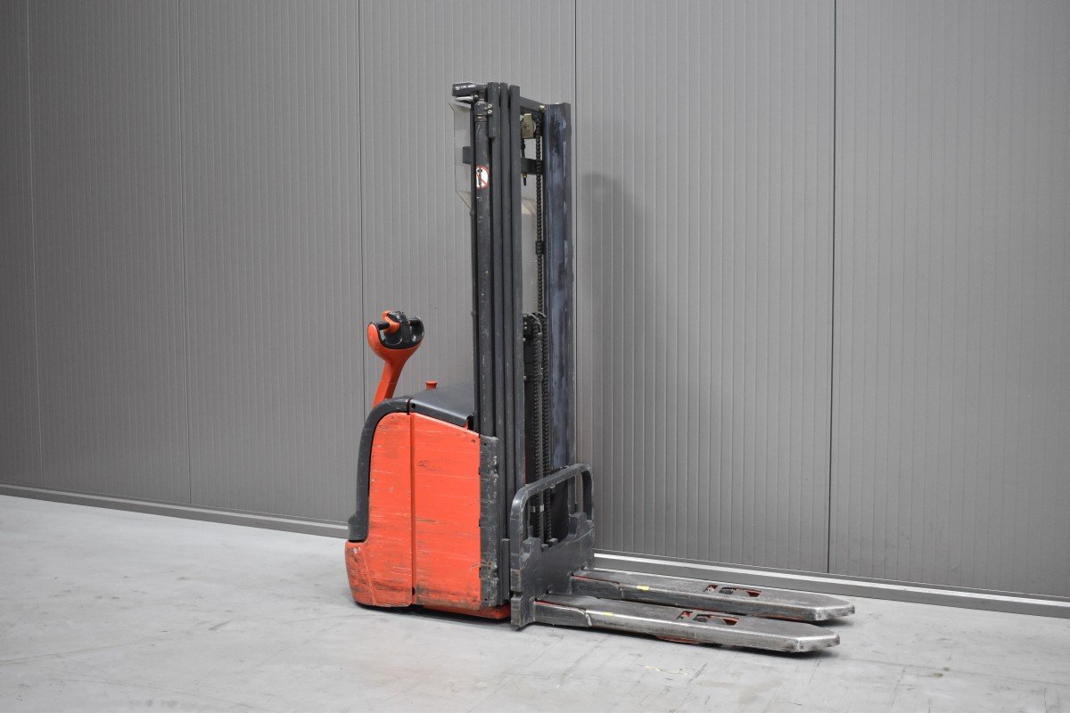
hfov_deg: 53.1
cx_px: 535
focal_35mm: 36
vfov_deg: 36.9
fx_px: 1070
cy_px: 356
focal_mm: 24
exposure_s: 1/60
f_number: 4.5
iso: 1600
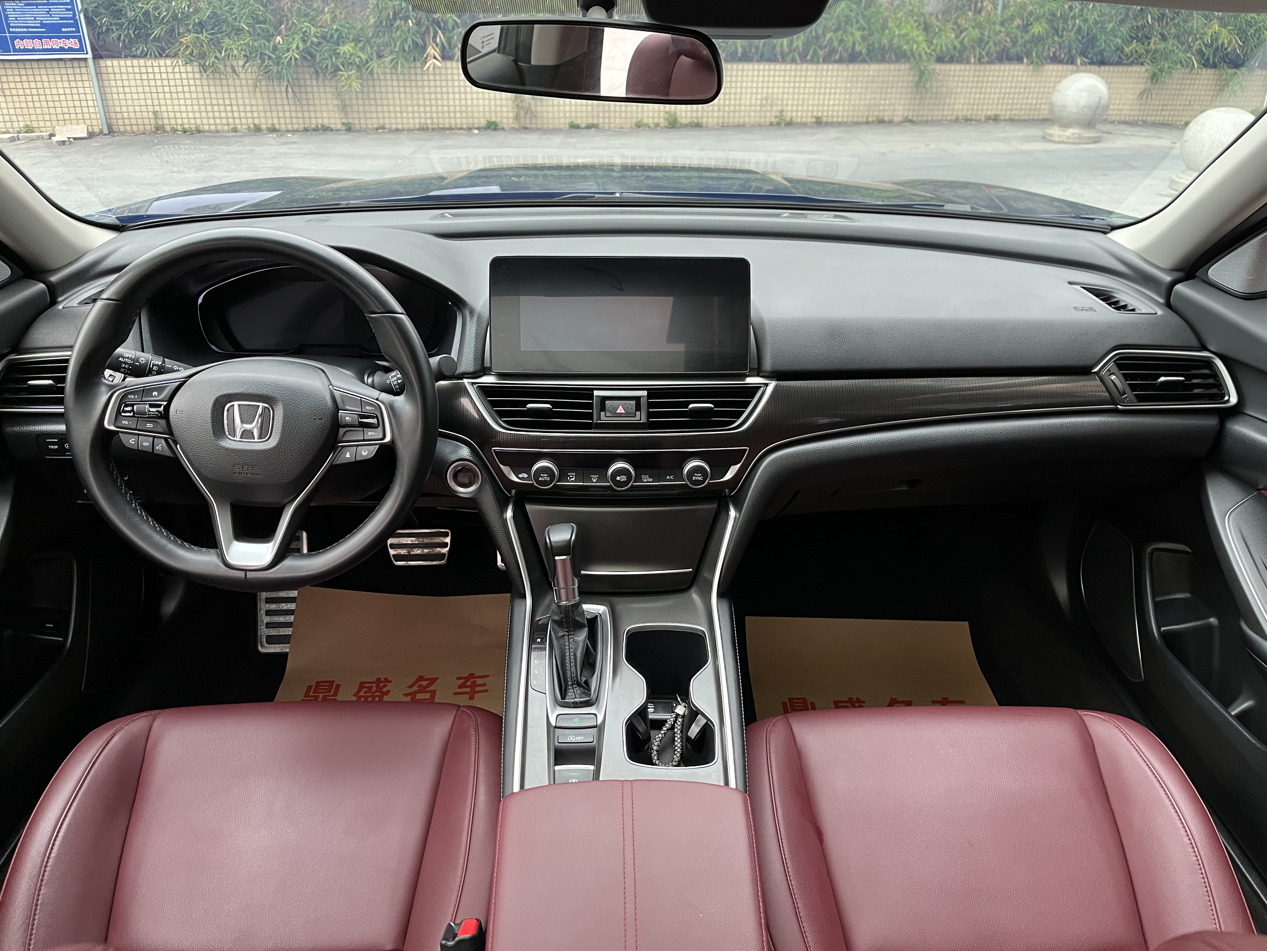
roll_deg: -2.0
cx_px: 634
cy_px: 476
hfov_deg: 67.3
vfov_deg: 53.1
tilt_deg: -28.4
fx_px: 952
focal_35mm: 26
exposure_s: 1/60
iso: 200
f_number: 1.6
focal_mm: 5.1
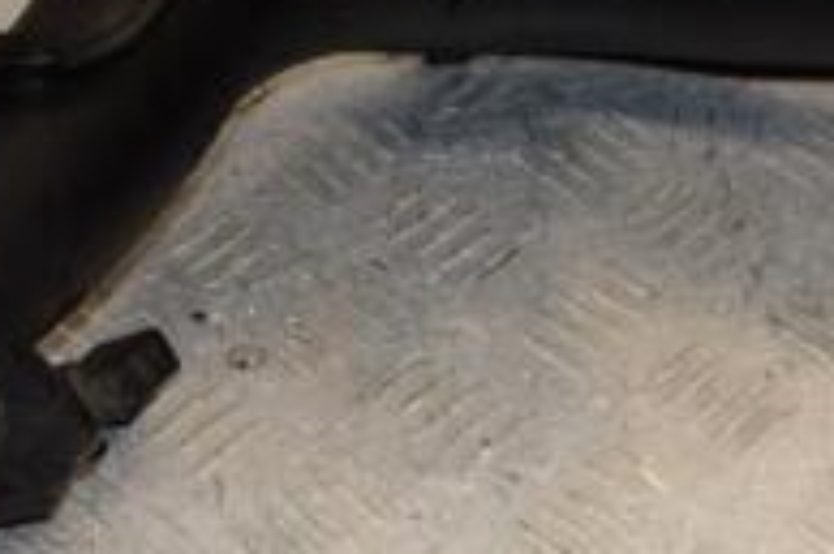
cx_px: 748
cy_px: 176
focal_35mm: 158
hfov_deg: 12.9
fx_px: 3657
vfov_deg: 8.7
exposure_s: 1/200
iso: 800
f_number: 9
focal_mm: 34
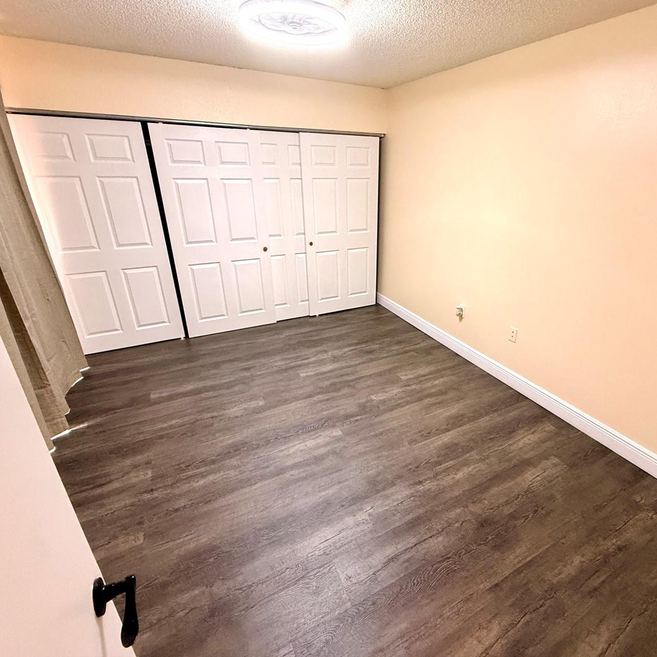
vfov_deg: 83.9
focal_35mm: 17
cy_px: 320
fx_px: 365
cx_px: 375
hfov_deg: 83.5
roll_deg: -1.7
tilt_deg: -21.6
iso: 400
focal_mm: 2.22
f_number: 2.2
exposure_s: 1/60
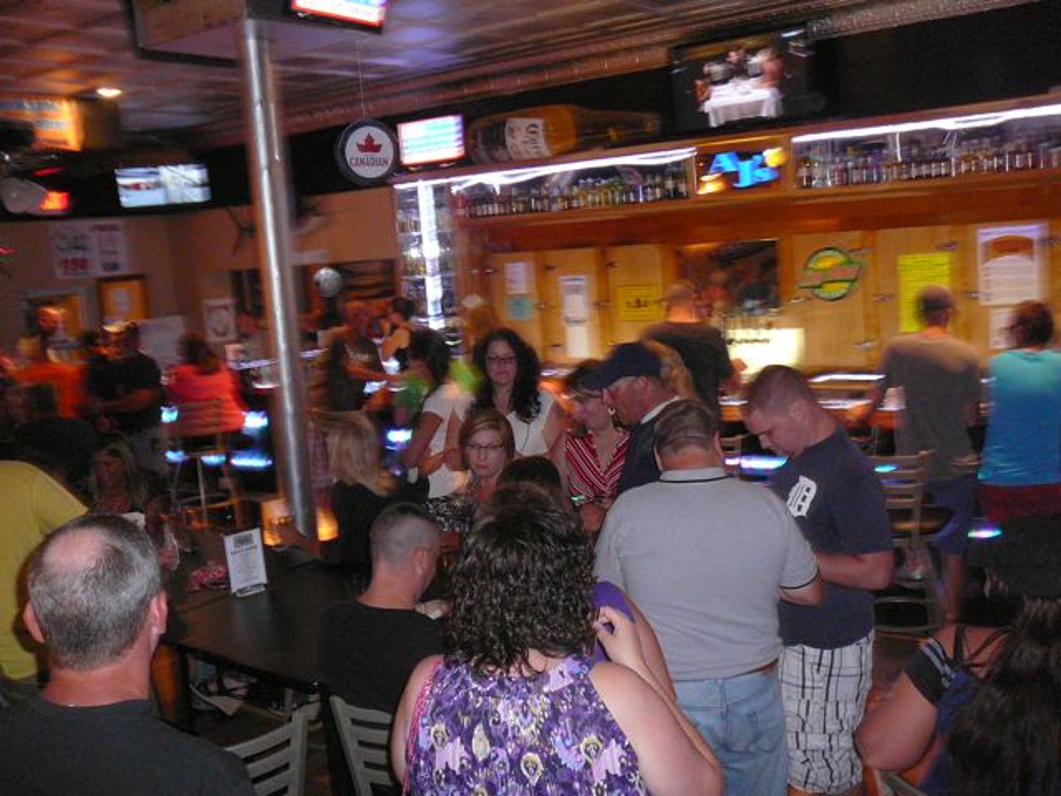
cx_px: 530
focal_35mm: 35
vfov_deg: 40.7
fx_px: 1073
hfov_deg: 52.6
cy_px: 398
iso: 320
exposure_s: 1/8
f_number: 2.8
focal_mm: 5.2
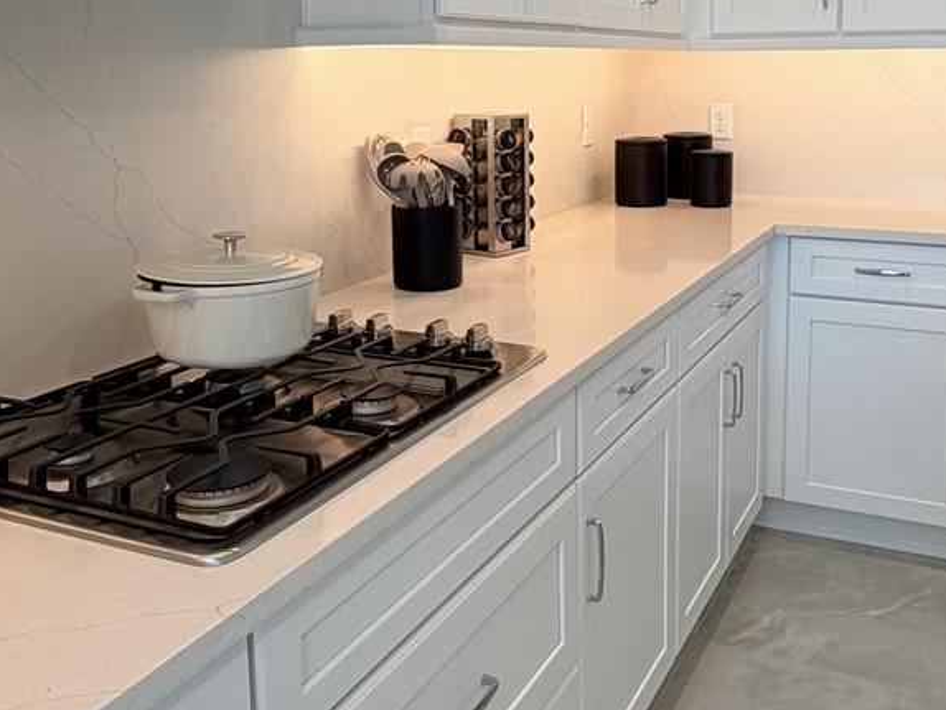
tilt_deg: -6.8
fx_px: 1066
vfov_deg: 36.1
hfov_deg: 47.8
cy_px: 185
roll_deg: +0.5
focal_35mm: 39
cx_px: 522
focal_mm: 2.22
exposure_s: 1/120
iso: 100
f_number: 2.2
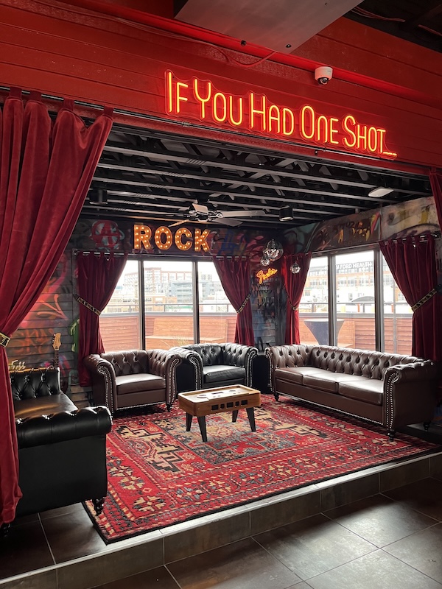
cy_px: 294
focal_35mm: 26
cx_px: 221
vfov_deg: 67.3
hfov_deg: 53.1
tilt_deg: -1.6
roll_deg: +0.7
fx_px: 443
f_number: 1.6
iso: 100
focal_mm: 5.1
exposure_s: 1/60
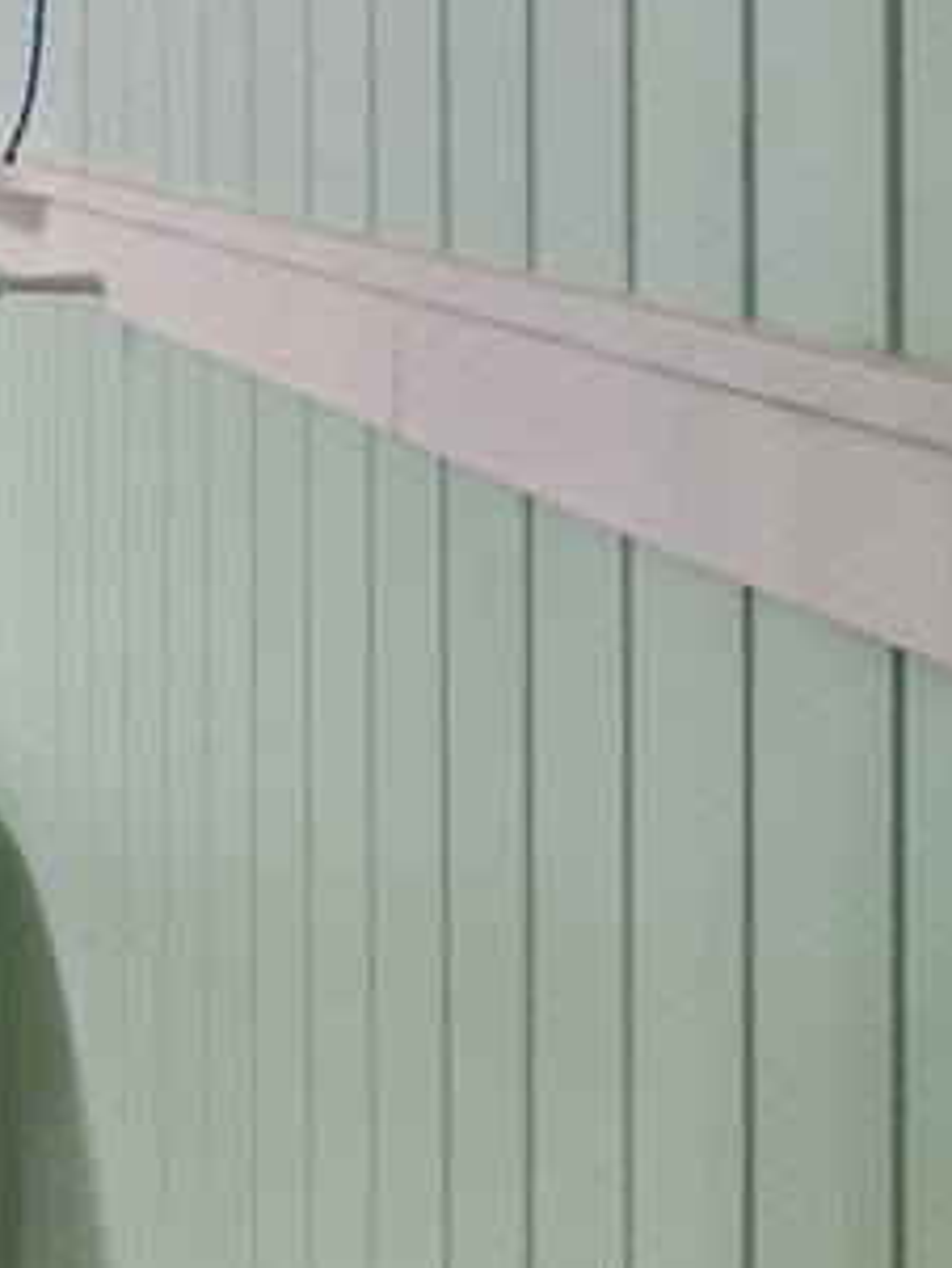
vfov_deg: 18.6
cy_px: 185
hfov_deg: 13.2
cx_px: -586
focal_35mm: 104
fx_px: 3811
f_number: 8
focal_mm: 20
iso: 200
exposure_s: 1/1.67
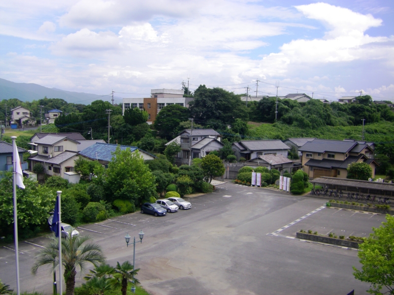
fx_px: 433
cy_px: 148
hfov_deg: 49.0
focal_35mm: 38
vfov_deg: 37.7
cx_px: 197
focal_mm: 6.3
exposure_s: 1/200
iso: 80
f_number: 7
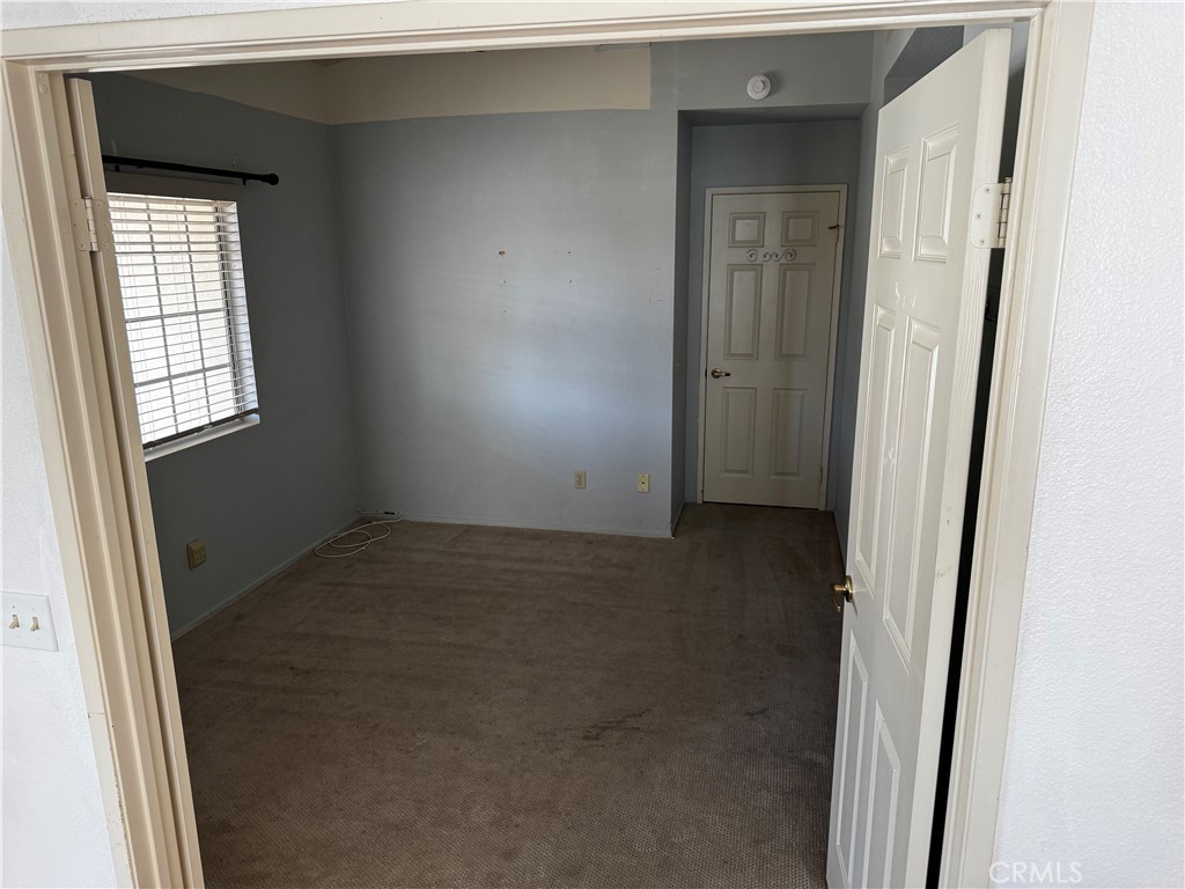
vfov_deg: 56.8
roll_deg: +0.4
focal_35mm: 24
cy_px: 444
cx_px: 592
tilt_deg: -14.4
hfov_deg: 71.6
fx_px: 822
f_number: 1.78
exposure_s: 1/120
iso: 125
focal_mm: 6.76
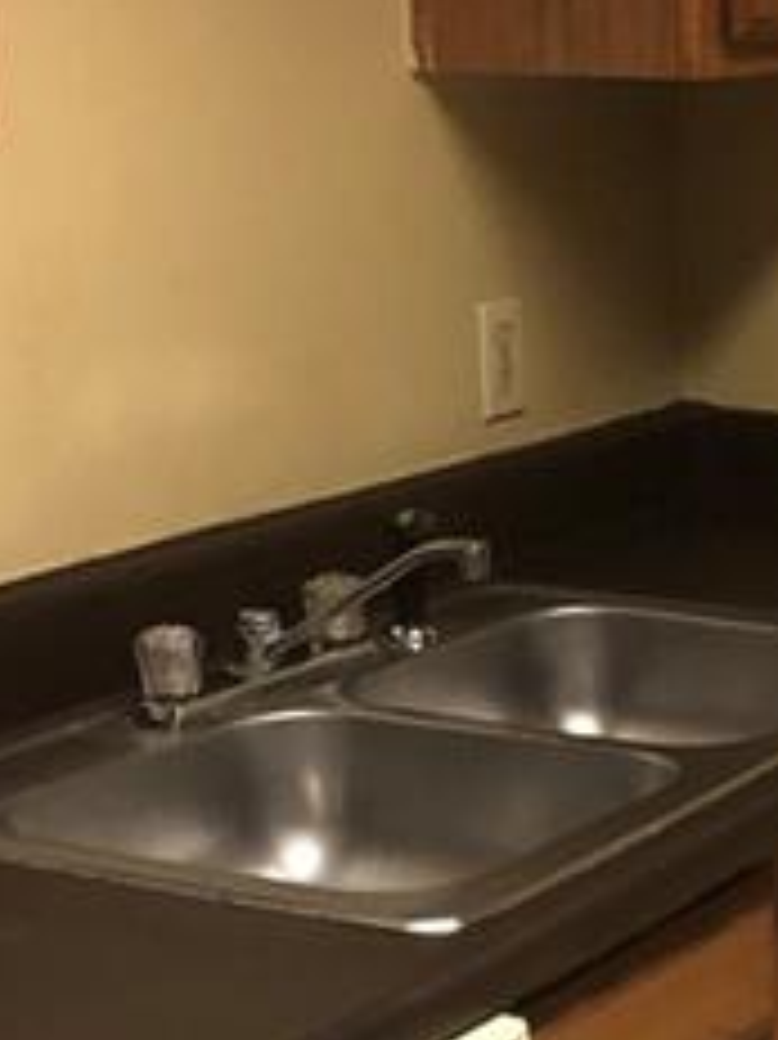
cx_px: 917
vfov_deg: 20.9
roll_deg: +0.9
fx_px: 2789
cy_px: 765
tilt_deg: -16.8
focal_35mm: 93
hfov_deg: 15.3
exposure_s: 1/15
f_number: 1.8
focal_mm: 3.99
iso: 80
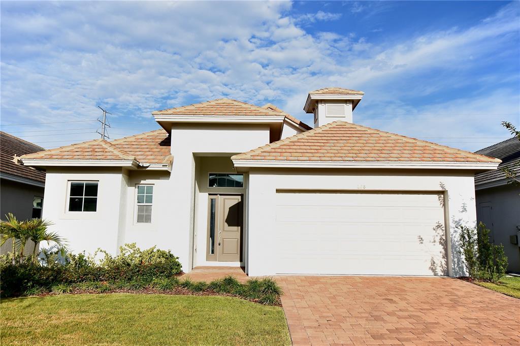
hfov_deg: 67.4
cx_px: 260
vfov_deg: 47.9
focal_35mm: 27
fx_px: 390
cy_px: 173
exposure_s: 1/200
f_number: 7.1
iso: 100
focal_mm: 18
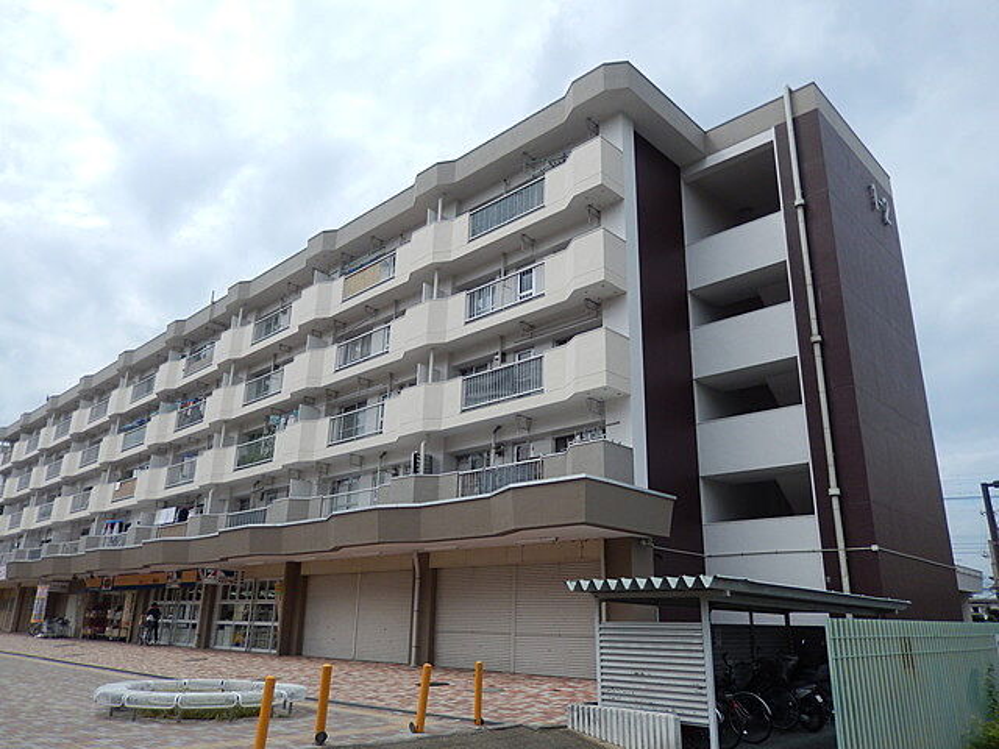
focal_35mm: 25
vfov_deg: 54.9
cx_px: 500
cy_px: 374
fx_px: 721
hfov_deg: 69.4
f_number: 6.8
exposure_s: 1/640
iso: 125
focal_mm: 4.5
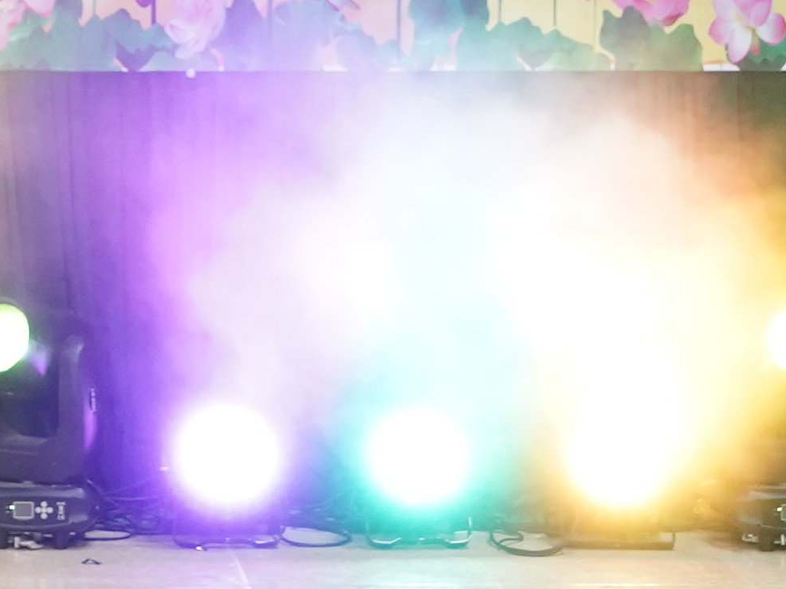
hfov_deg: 11.2
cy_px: -219
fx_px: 3950
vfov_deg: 8.4
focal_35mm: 174
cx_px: -131
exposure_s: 1/80
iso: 2500
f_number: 3.5
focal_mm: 30.5
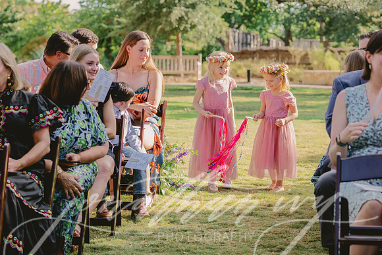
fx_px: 1454
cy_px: 134
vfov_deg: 10.0
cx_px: 218
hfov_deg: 15.0
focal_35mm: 137
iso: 200
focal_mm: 92
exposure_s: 1/250
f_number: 4
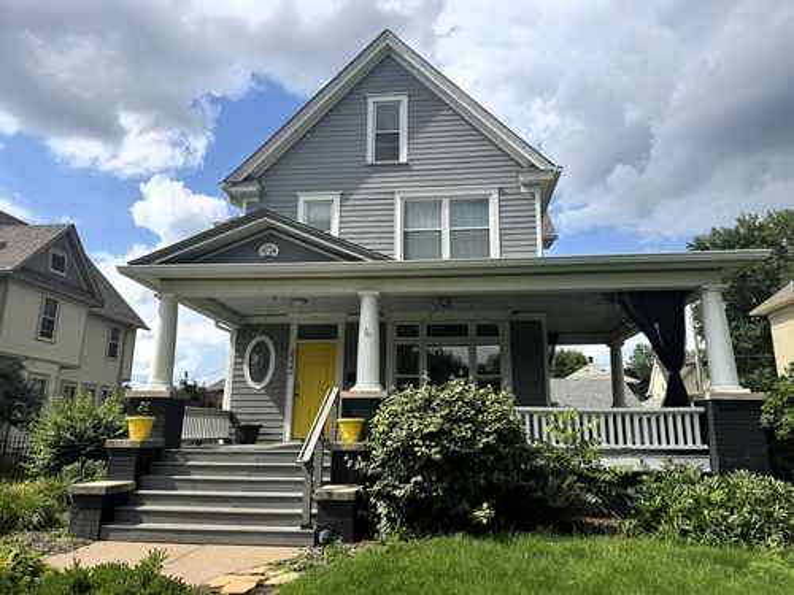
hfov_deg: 71.6
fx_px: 550
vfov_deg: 56.8
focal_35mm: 24
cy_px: 298
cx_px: 397
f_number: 1.78
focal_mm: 6.76
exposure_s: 1/5348
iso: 80
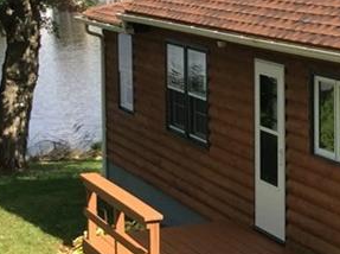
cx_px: 390
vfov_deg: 12.9
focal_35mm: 114
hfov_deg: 16.7
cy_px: 108
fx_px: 1117
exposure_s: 1/643
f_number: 2.4
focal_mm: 3.3
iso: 32
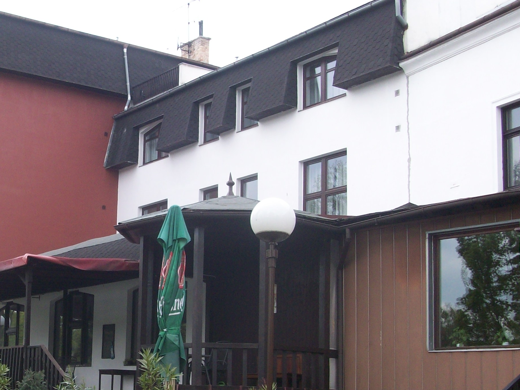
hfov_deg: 31.1
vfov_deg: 24.0
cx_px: 128
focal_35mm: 61
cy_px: 244
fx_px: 916
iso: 64
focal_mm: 5.7
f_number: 2.8
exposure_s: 1/236
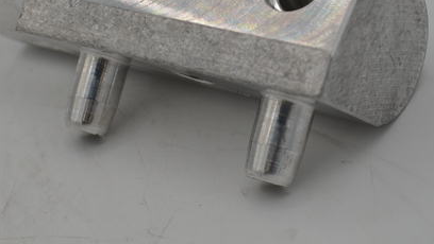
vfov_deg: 10.2
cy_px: 28
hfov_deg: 18.1
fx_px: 1359
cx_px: 118
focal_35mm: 118
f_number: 8
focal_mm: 48
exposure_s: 1/160
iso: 100
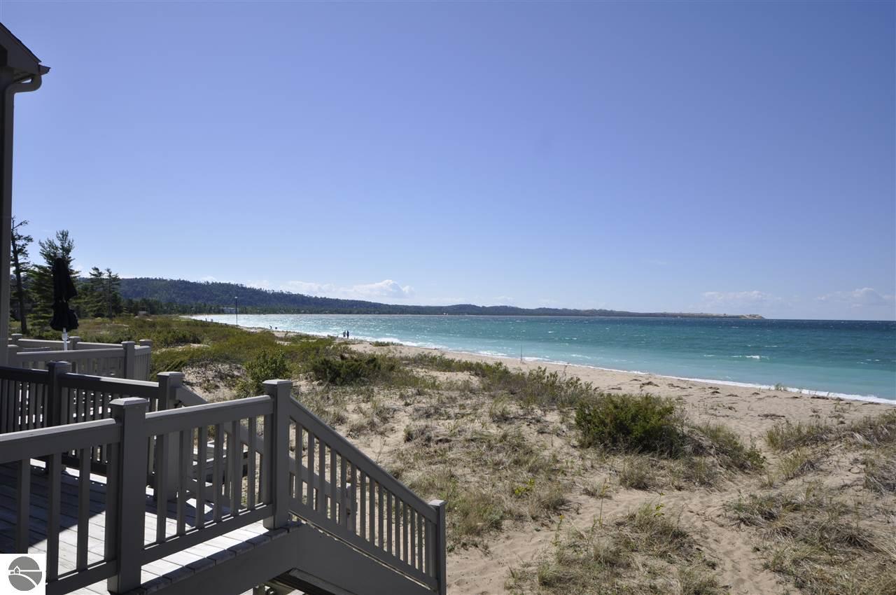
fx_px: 597
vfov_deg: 53.0
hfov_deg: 73.8
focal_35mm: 24
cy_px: 298
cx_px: 448
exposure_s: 1/1250
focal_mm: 16
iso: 200
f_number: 5.6
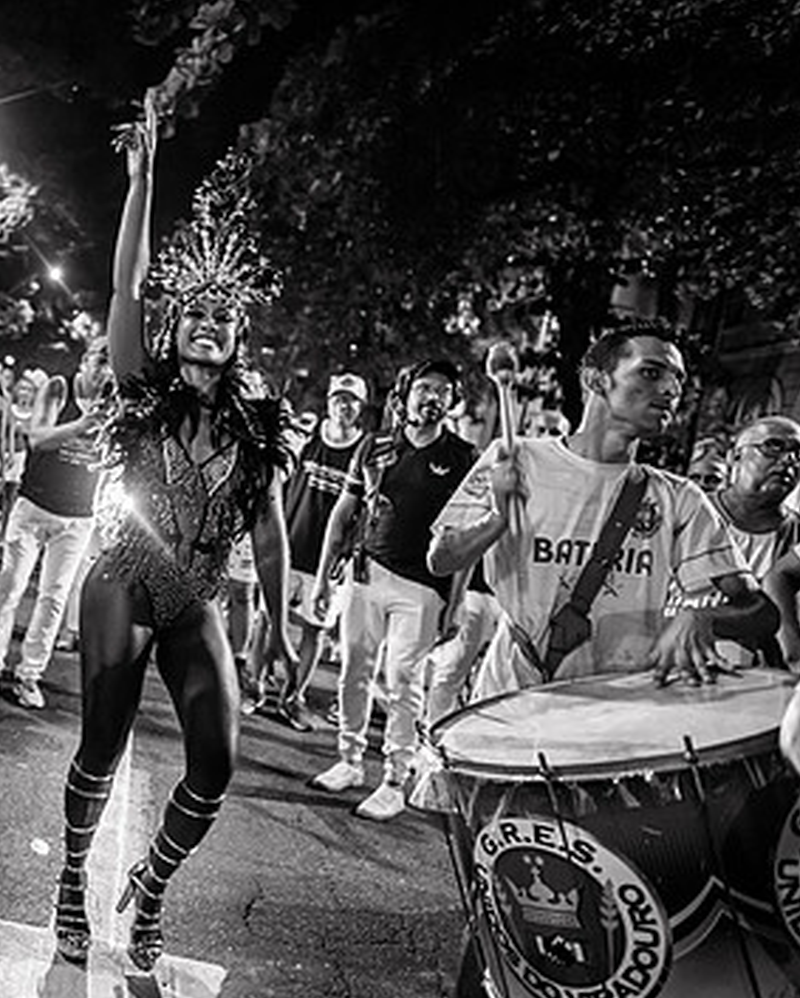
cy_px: 516
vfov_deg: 49.0
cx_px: 25
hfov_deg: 36.6
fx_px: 1094
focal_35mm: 37
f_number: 1.8
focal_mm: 24
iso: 2500
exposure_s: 1/200
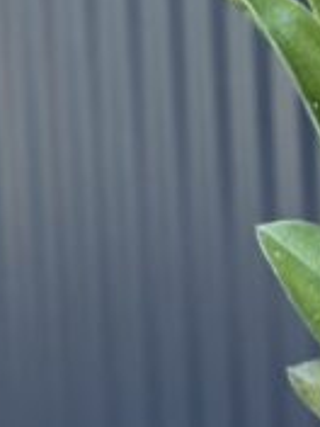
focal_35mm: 158
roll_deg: +1.9
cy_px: -227
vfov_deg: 11.9
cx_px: 504
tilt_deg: -4.1
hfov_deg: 9.1
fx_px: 1947
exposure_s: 1/60
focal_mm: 5.1
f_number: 1.6
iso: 250
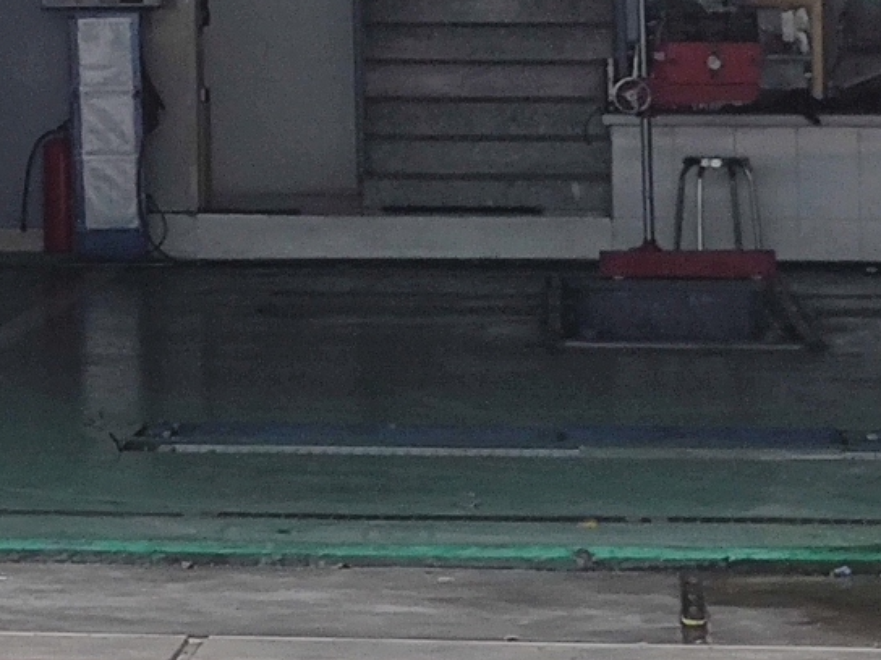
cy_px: -443
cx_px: -2102
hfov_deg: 5.1
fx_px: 9162
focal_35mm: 360
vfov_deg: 4.1
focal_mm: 8.16
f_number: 2
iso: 50
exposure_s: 1/1190
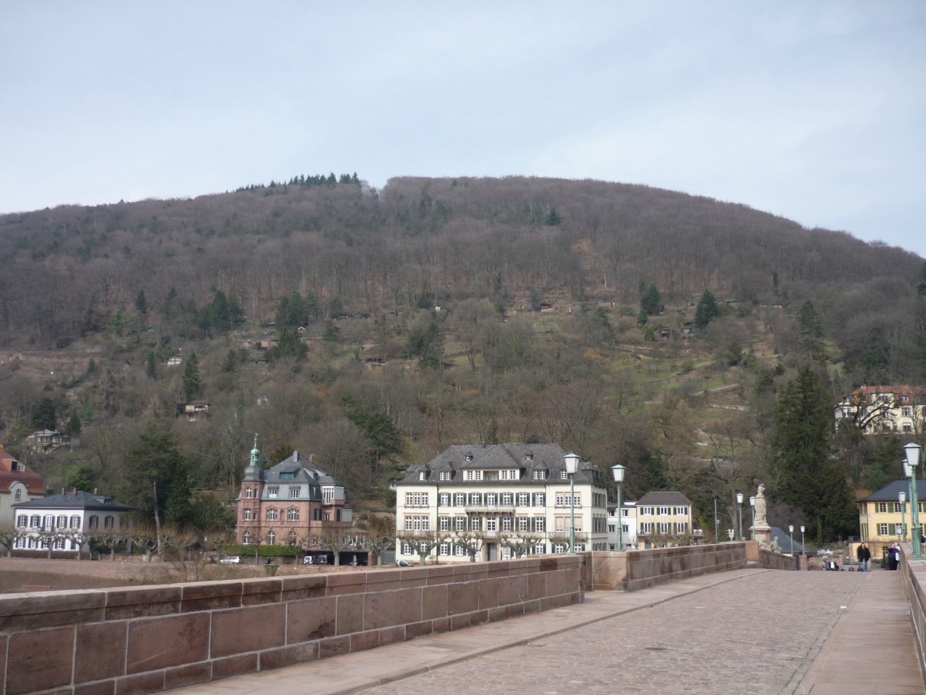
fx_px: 883
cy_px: 348
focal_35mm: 33
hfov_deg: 55.4
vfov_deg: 42.9
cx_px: 463
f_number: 2.8
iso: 100
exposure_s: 1/1000
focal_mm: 5.5
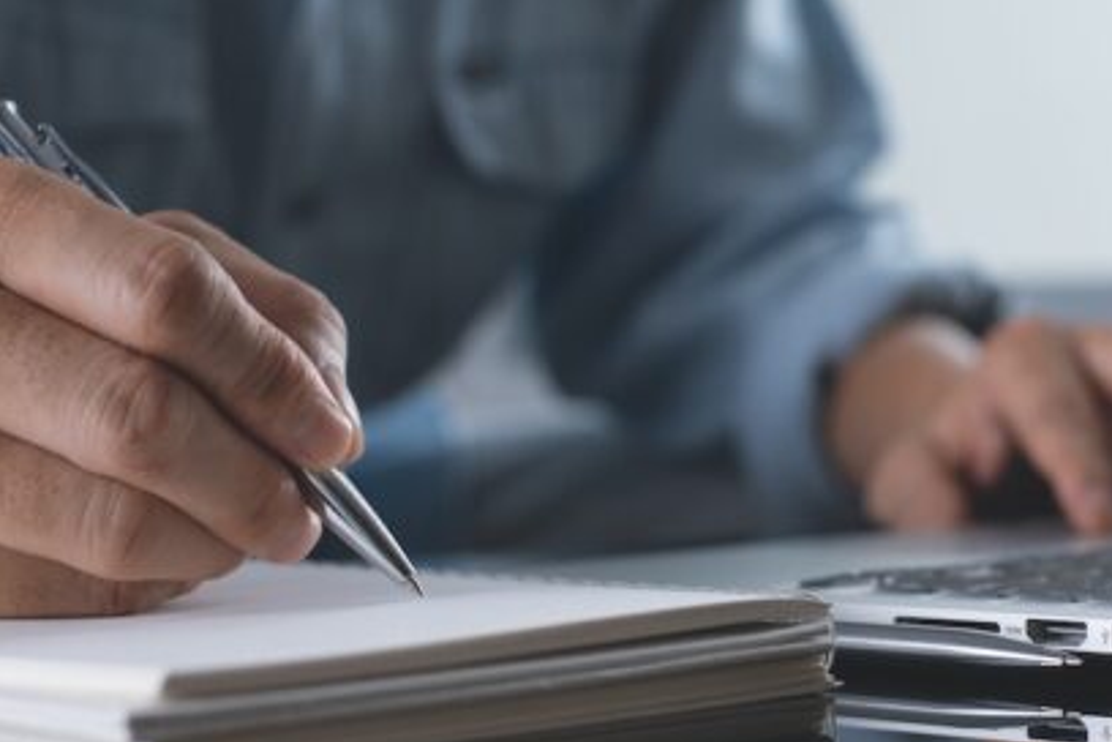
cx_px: 842
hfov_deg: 21.9
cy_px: 370
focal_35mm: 92
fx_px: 2842
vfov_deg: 14.9
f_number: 4
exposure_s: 1/100
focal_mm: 50
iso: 500
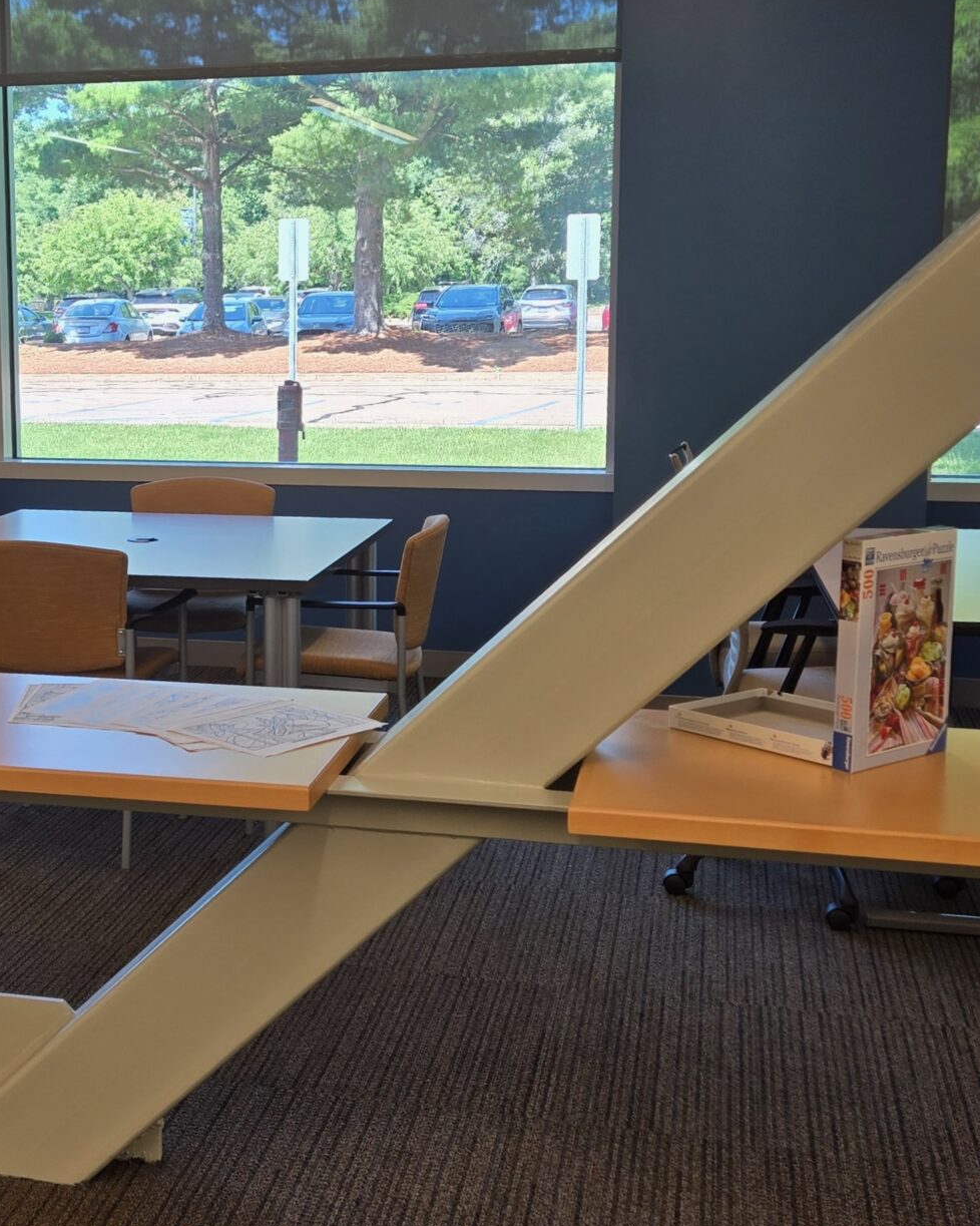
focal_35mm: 47
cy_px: 509
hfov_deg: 31.6
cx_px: 267
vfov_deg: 39.4
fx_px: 1704
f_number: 1.8
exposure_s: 1/120
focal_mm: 5.4
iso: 40
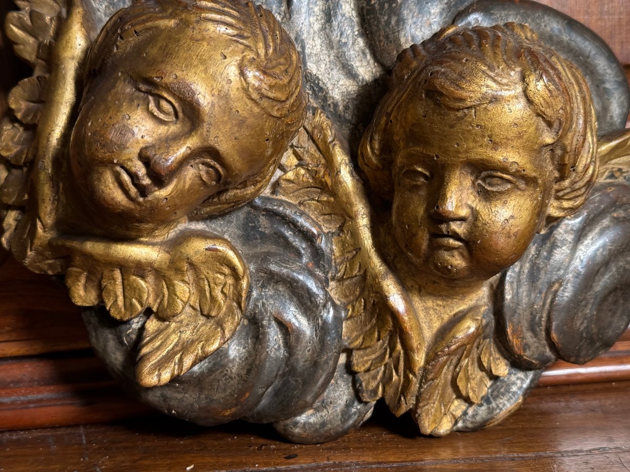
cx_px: 315
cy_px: 236
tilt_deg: -9.1
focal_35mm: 48
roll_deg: +2.8
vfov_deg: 30.3
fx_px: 874
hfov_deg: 39.7
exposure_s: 1/60
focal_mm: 6.76
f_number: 1.78
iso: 160
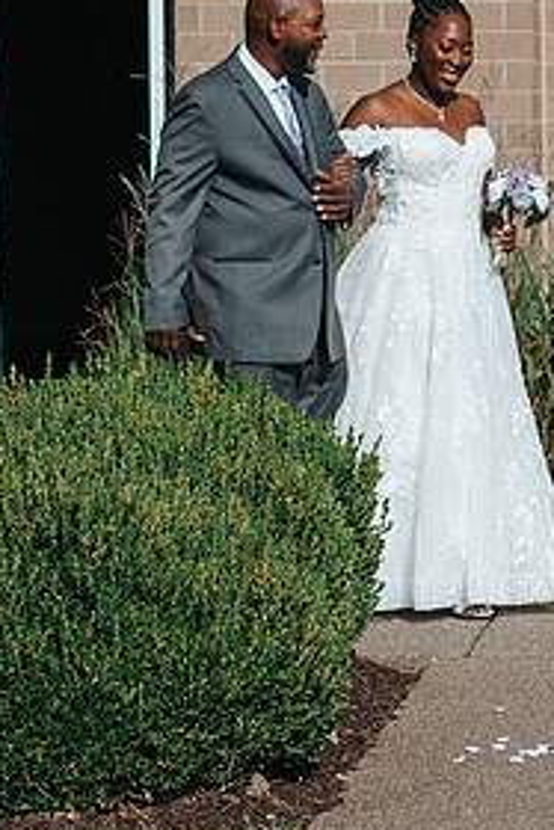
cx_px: 483
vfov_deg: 10.4
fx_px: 4541
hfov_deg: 7.0
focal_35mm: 197
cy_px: 188
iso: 110
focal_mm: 50
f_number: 2.5
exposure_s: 1/4000
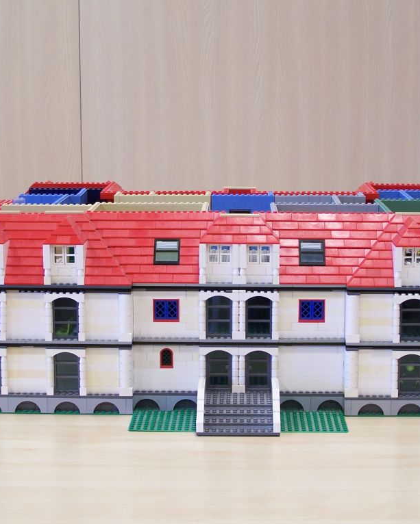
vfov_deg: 24.7
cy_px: 262
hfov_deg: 19.9
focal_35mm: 77
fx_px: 1196
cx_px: 243
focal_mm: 9.8
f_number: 3.1
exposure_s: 1/10
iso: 80
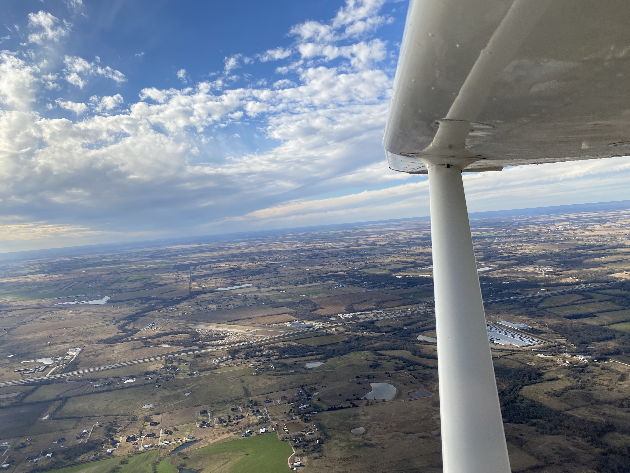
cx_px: 315
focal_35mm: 26
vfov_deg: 53.1
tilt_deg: -1.3
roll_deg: +5.5
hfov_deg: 67.3
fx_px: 473
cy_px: 236
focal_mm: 4.25
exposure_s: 1/3125
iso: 32
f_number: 1.8
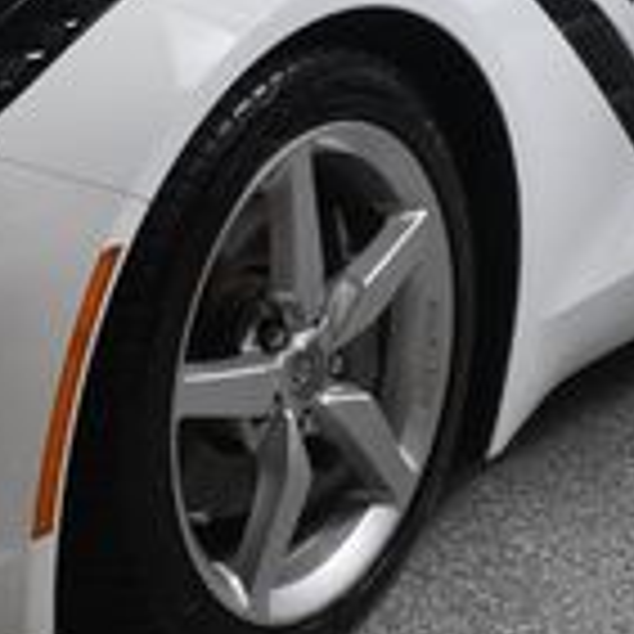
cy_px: 0
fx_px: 3585
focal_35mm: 173
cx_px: 40
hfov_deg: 10.0
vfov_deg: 10.0
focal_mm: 30
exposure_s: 1/160
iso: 100
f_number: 13
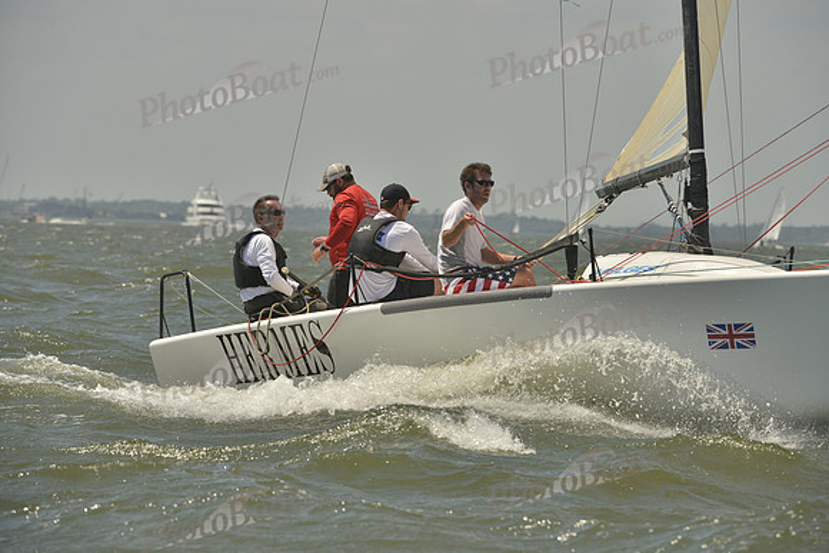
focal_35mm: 240
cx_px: 414
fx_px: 5528
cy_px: 276
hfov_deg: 8.6
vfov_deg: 5.7
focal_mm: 240
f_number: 10
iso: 280
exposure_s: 1/1250
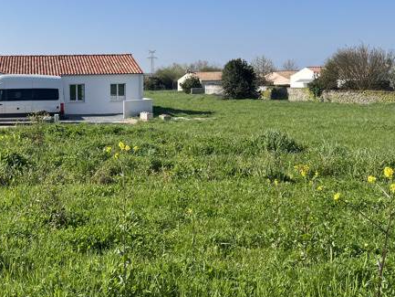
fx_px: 548
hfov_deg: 38.1
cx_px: 76
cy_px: 113
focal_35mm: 48
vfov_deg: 30.2
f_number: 1.6
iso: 50
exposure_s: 1/4149
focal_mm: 5.1
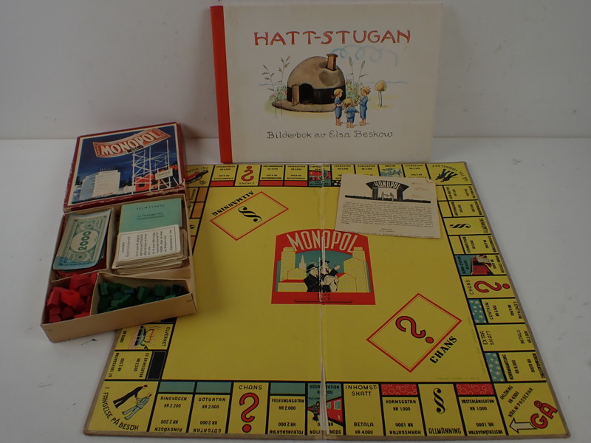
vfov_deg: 46.8
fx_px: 512
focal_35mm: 30
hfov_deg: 60.0
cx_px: 296
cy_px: 222
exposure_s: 1/125
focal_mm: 5.4
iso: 100
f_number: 2.3
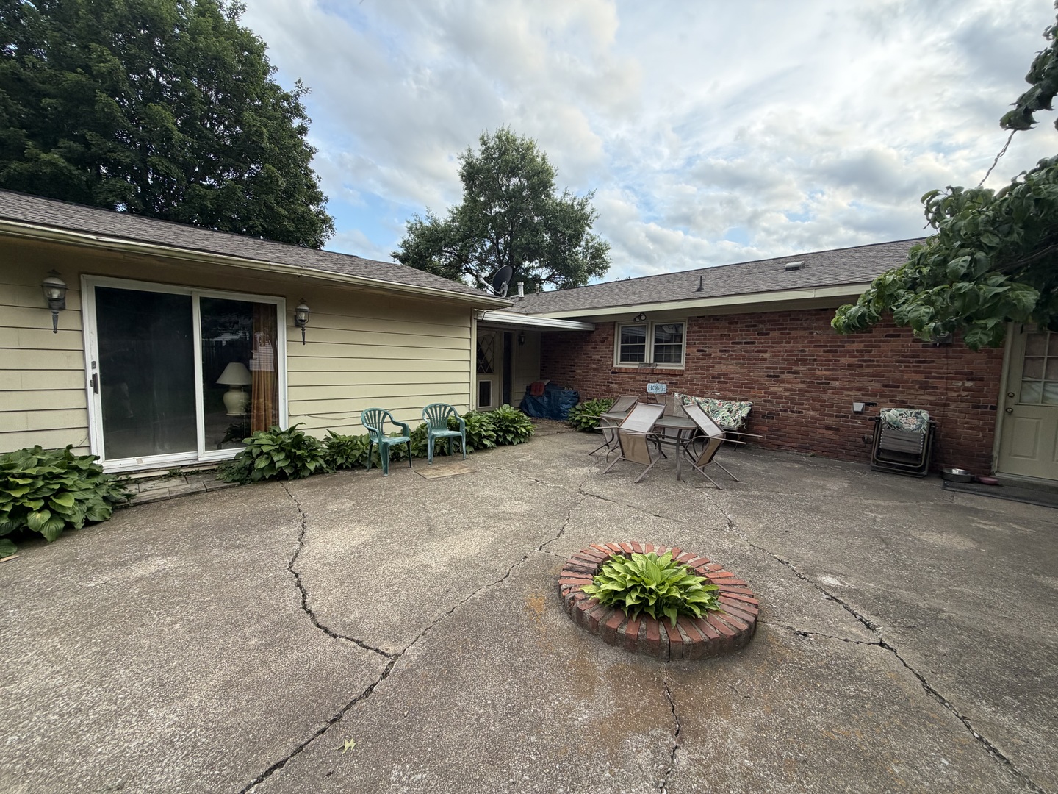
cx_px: 529
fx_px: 428
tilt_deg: -2.2
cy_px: 397
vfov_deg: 85.7
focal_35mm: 14
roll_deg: -2.3
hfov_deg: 102.1
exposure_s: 1/213
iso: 50
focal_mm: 2.22
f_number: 2.2
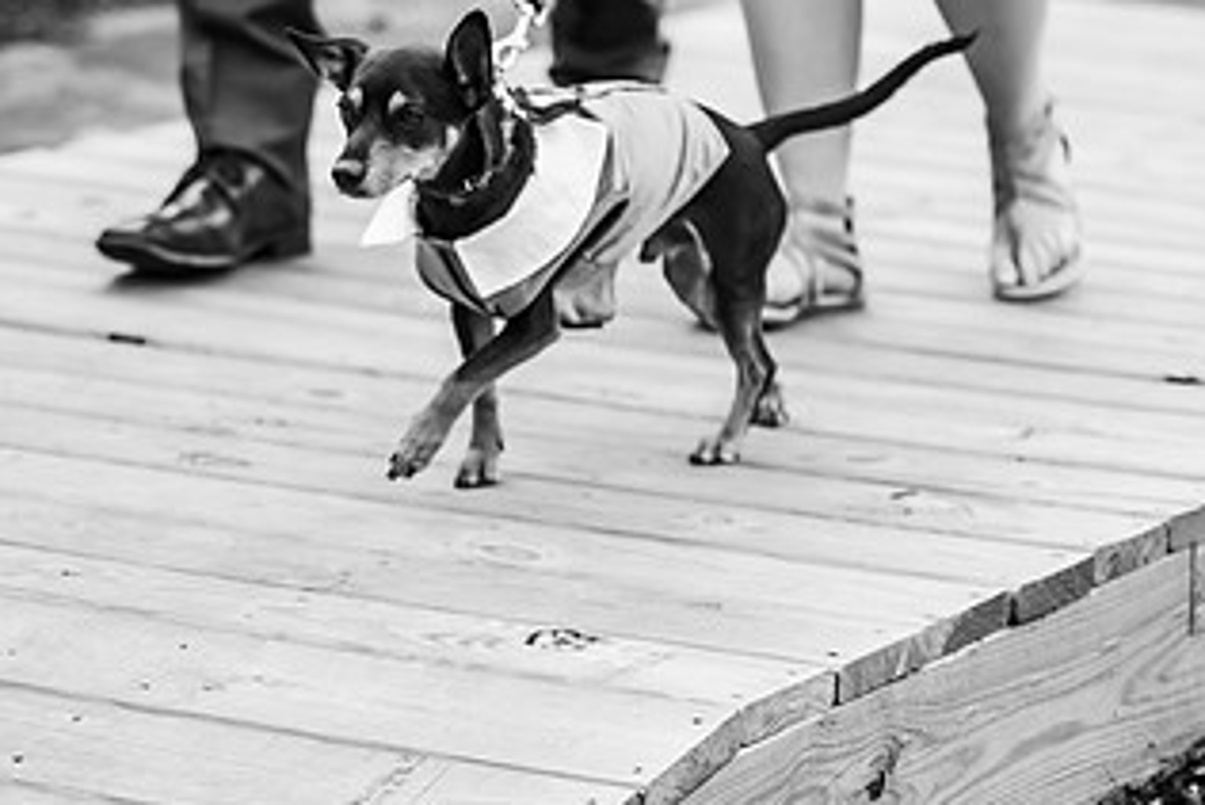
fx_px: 5525
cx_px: 458
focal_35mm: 165
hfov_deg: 12.4
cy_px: 420
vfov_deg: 8.3
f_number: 2.8
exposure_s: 1/1000
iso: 400
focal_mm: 90
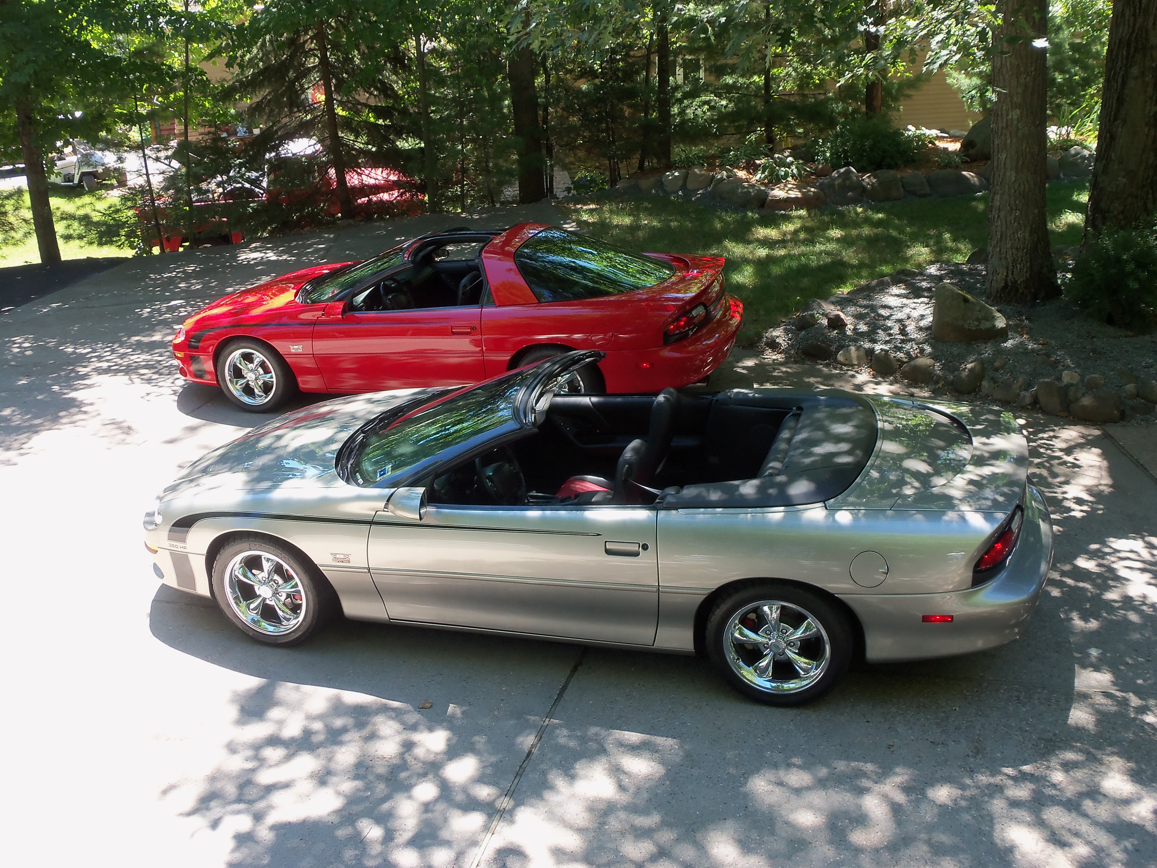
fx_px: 1237
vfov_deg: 38.7
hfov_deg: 50.1
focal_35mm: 37
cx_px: 578
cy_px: 434
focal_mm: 6.7
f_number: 3.6
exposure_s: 1/80
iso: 80
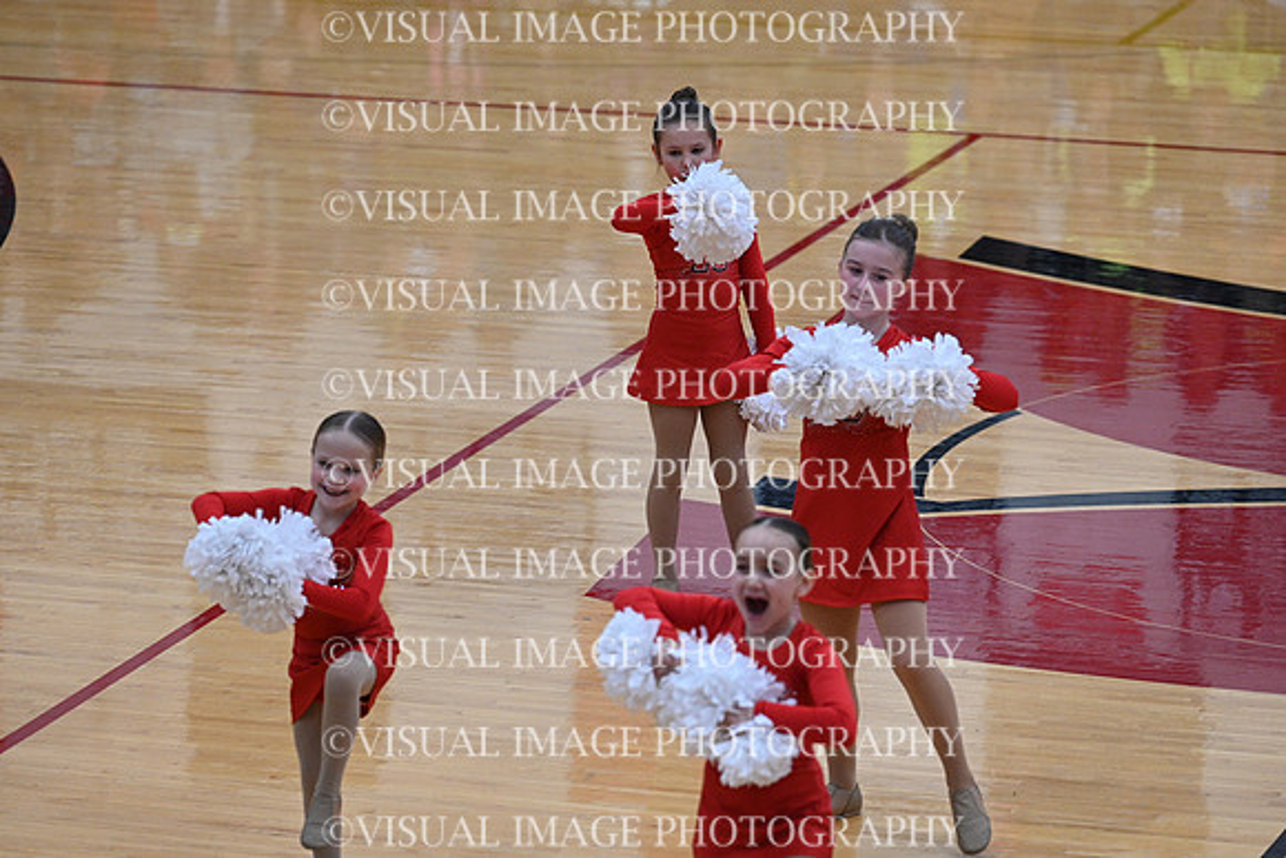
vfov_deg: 7.4
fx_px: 6610
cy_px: 429
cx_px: 643
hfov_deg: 11.1
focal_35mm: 185
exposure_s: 1/400
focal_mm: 185
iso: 4000
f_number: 4
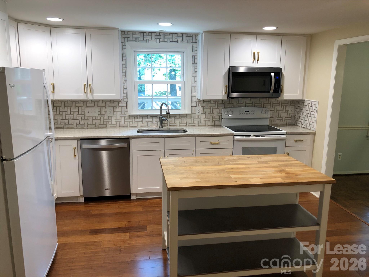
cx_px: 184
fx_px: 298
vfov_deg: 49.7
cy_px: 138
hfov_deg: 63.4
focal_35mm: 28
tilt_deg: -11.8
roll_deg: -0.5
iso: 32
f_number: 1.8
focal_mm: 3.99
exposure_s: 1/24
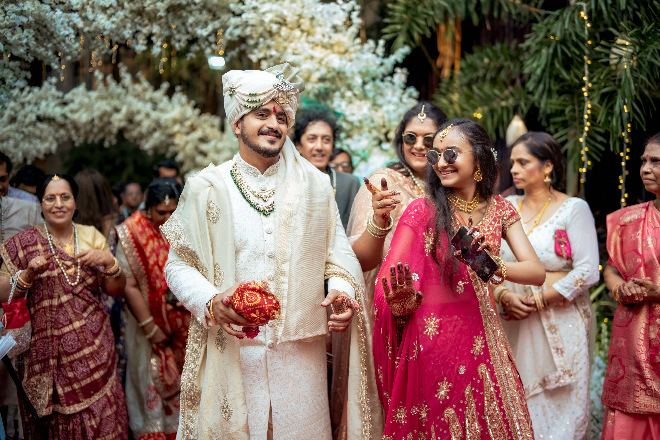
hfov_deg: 54.4
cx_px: 330
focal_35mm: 35
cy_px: 220
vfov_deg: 37.9
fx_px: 642
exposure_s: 1/320
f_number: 1.4
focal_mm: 35
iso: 64
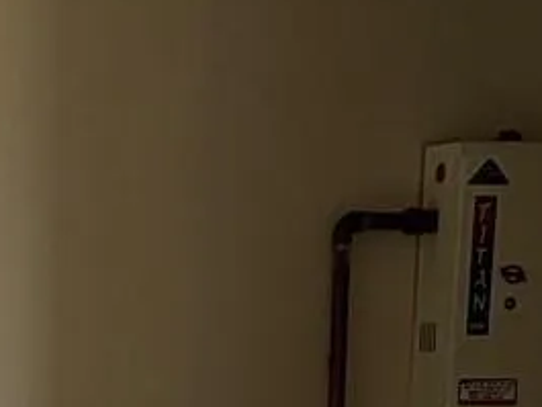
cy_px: 873
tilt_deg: -12.0
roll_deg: -0.3
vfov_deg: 8.8
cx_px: -149
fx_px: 2459
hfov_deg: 12.2
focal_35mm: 157
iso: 200
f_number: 1.5
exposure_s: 1/60
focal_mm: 5.7
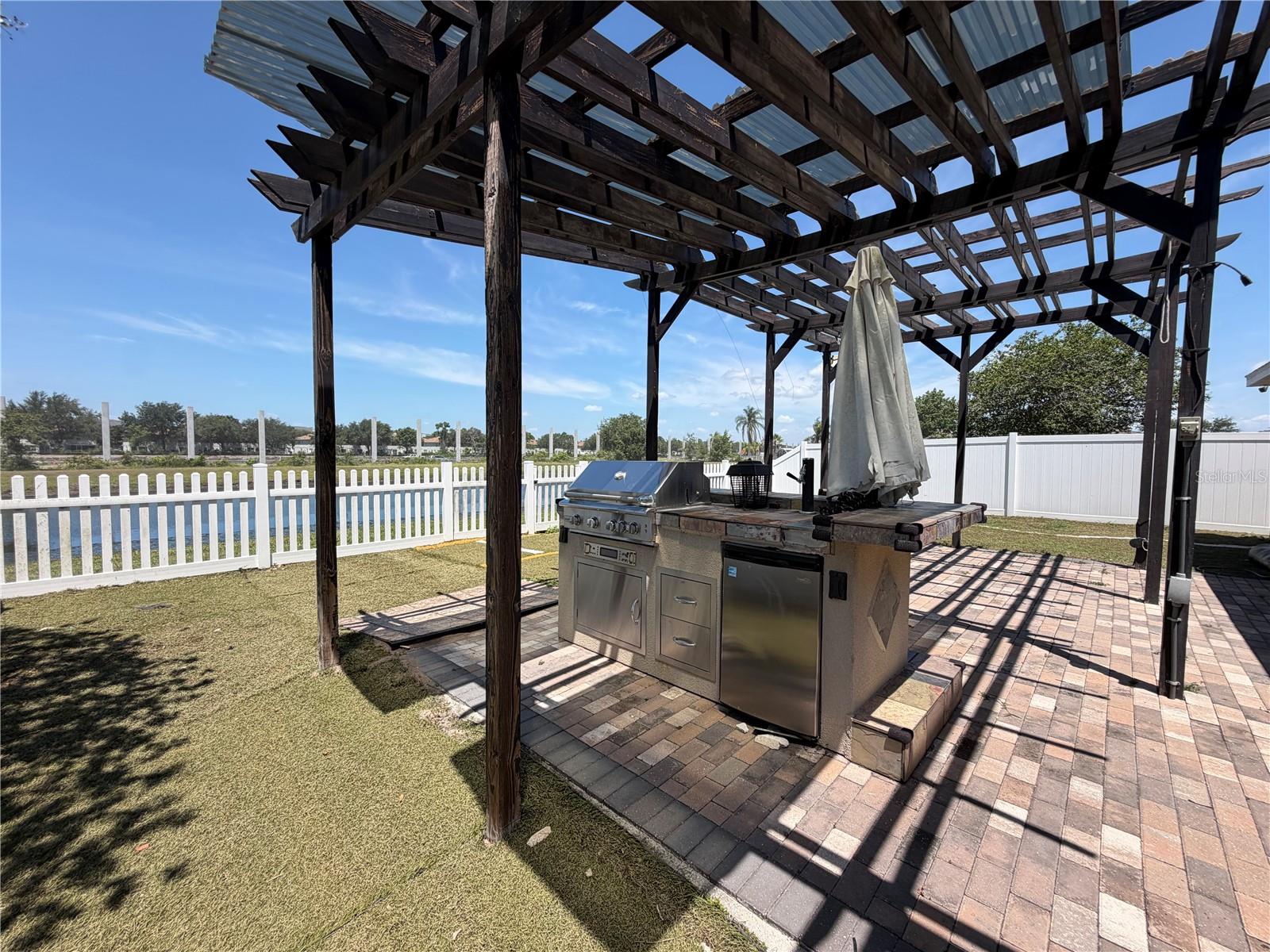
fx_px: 514
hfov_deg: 102.1
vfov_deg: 85.7
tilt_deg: -3.6
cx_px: 635
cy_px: 476
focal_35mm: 14
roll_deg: -0.4
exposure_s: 1/770
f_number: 2.2
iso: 25
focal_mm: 2.22
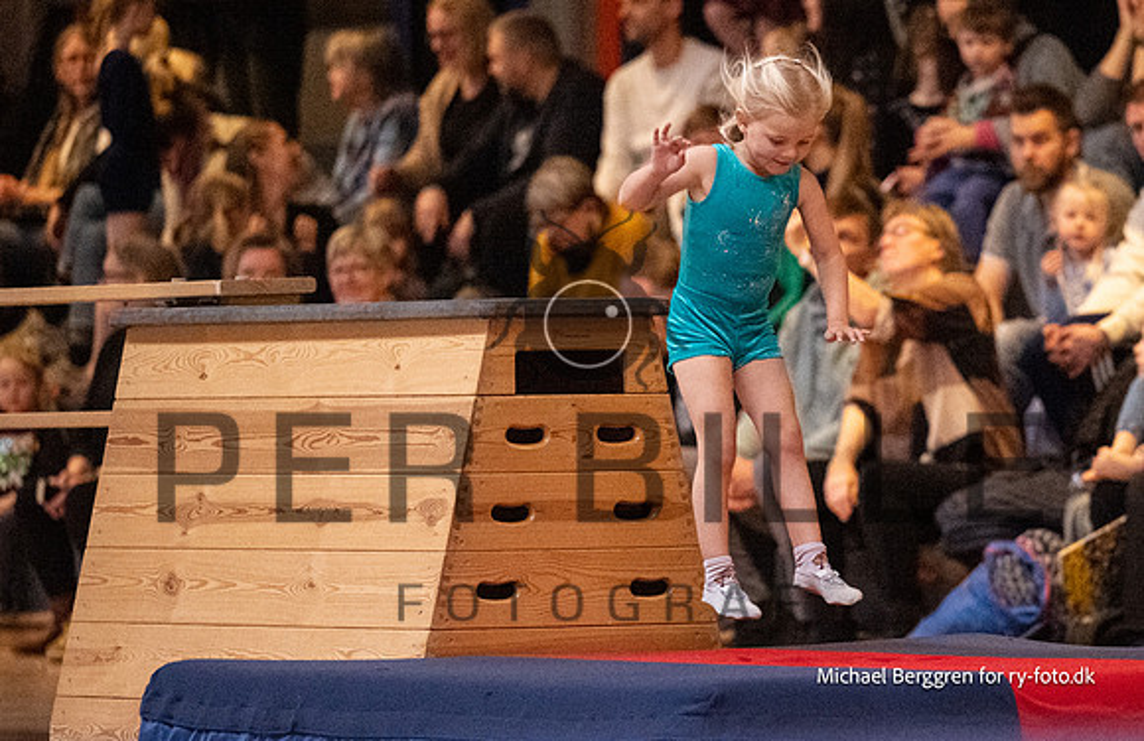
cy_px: 340
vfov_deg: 4.0
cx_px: 839
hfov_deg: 6.2
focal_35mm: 335
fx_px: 10553
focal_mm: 200
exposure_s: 1/1600
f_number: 2.8
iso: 14400
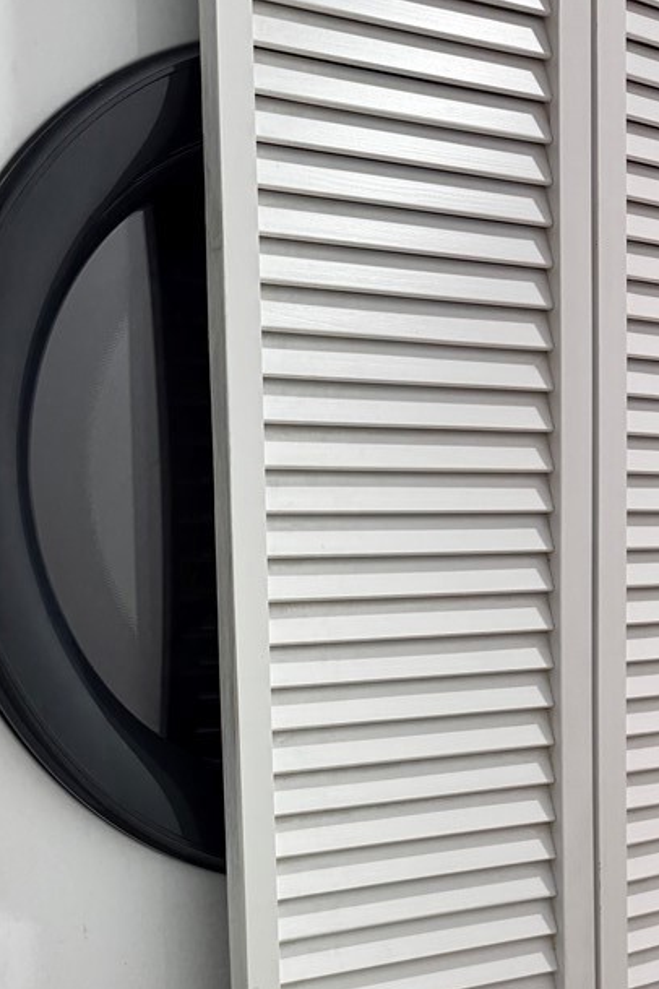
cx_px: 219
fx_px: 1153
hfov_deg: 31.6
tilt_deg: -6.2
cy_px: 718
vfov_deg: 45.1
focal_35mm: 42
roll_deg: +1.8
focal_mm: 6.76
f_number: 1.78
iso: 160
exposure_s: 1/120
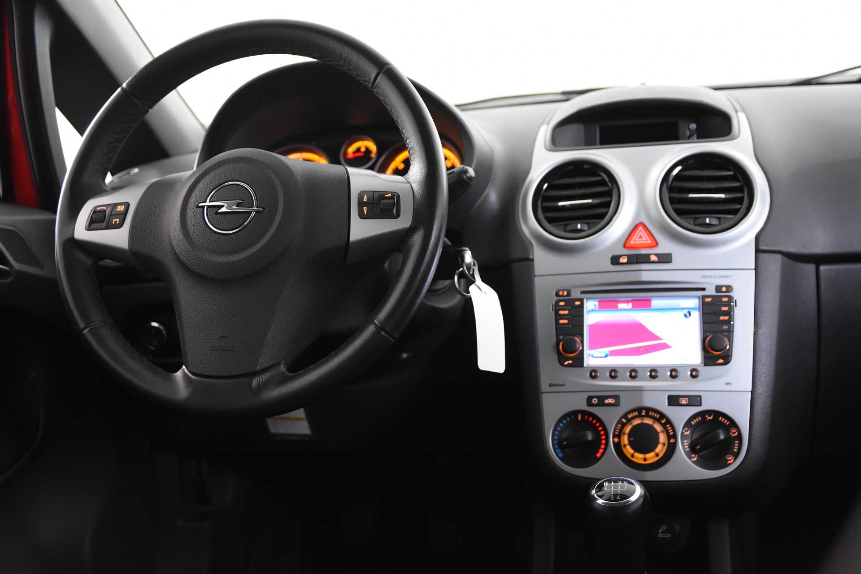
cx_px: 430
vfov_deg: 28.9
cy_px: 287
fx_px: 1112
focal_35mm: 46
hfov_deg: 42.3
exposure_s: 1/50
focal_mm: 31
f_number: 3.3
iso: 2800
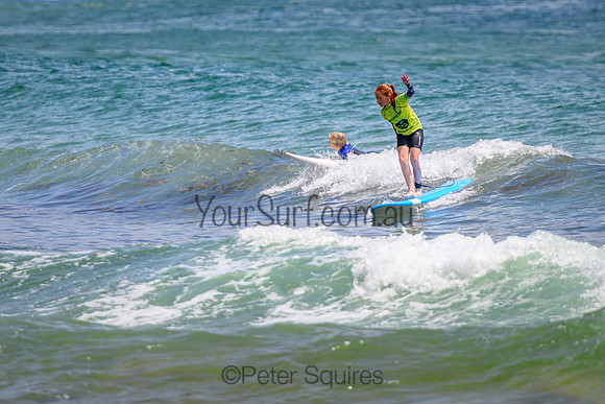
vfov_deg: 2.5
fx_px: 9243
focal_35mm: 550
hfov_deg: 3.7
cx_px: 284
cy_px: 139
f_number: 5.6
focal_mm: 400
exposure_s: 1/2000
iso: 280
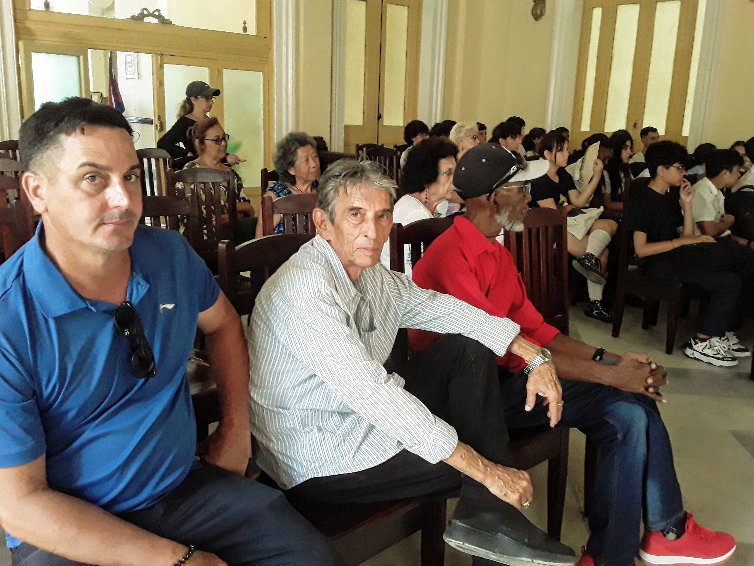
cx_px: 377
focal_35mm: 31
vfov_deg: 45.4
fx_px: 675
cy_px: 283
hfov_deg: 58.4
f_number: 2.2
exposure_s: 1/40
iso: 200
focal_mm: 3.3
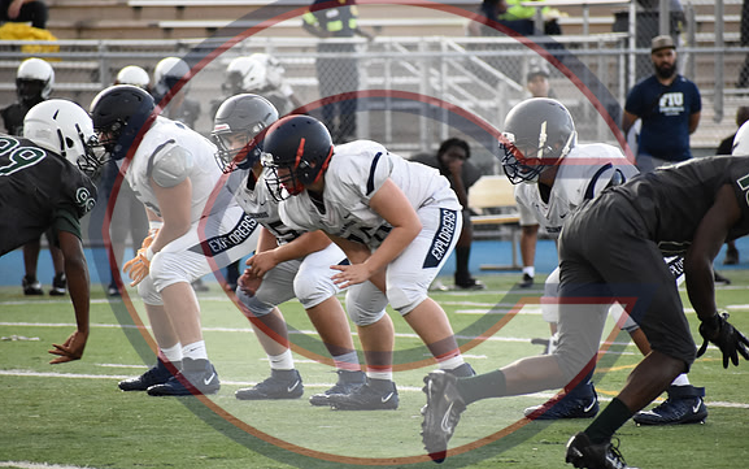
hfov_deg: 5.1
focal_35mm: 415
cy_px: 231
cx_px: 374
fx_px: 8474
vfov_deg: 3.2
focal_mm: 270
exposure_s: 1/500
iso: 1800
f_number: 6
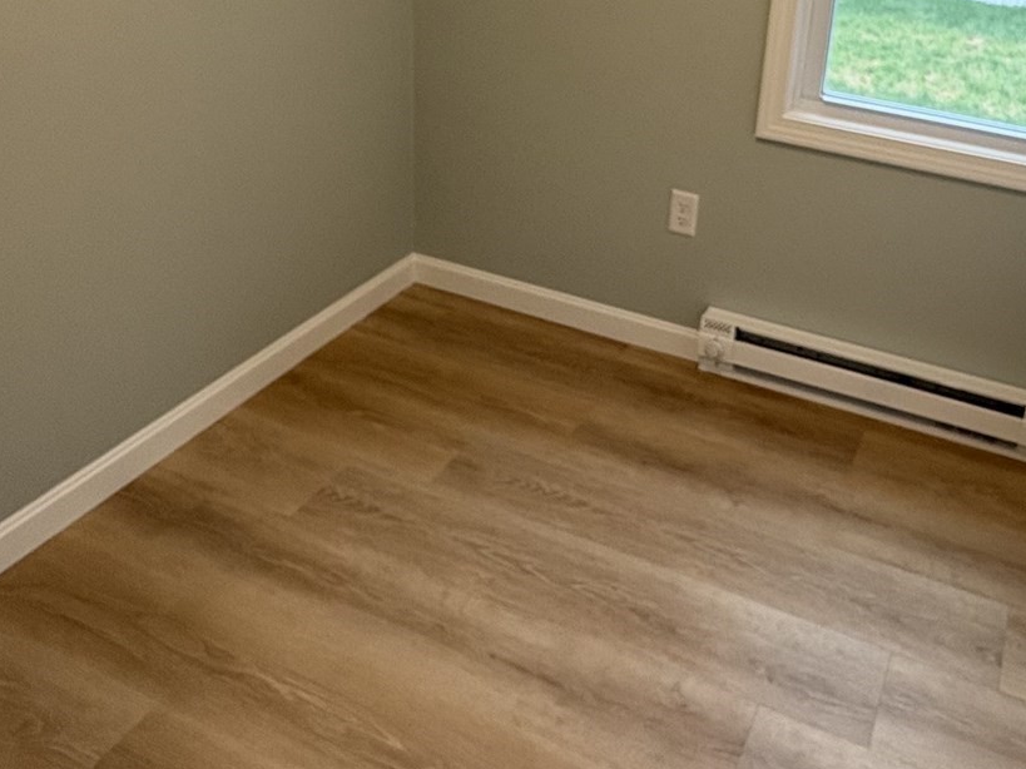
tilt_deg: -19.5
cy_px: 130
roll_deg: -3.5
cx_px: 655
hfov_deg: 52.0
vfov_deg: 38.8
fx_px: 1037
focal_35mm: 35
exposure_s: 1/120
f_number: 2.2
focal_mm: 2.22
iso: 200
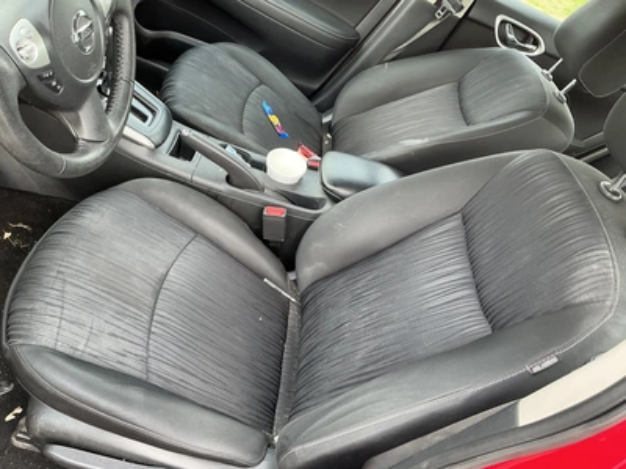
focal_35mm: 28
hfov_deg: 63.4
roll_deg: -32.2
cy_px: 234
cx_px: 313
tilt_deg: -39.8
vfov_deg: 49.7
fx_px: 506
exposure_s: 1/98
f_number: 1.8
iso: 64
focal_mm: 3
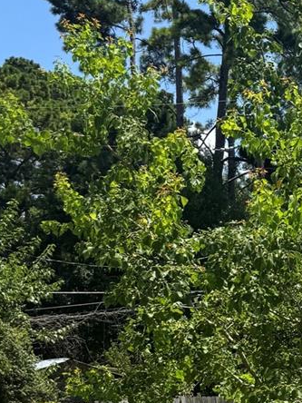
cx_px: 510
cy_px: 457
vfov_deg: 22.1
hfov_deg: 15.7
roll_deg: -1.1
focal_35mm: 83
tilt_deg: -3.7
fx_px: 965
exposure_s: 1/2710
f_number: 1.78
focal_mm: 6.76
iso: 80
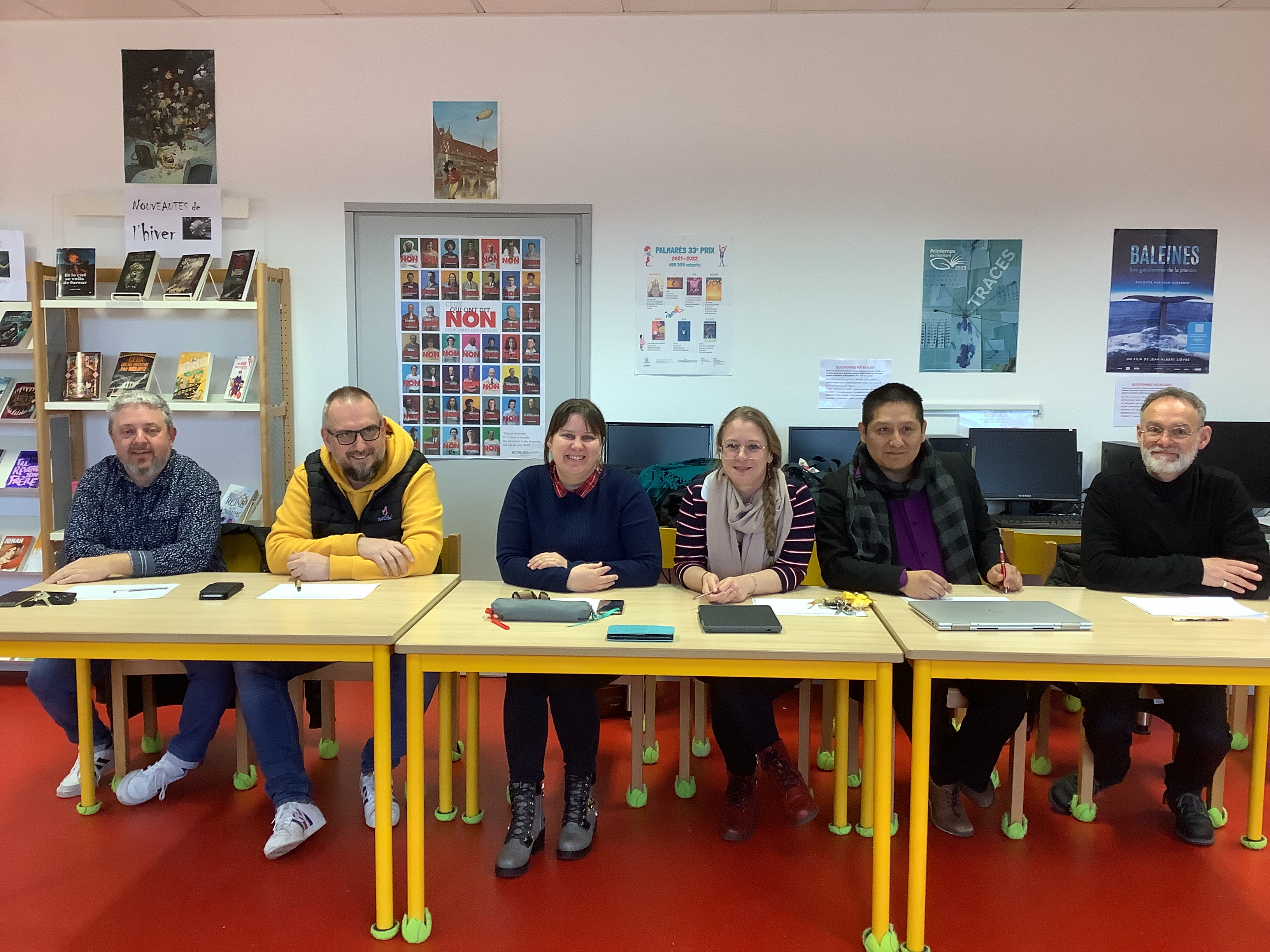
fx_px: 1137
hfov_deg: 58.4
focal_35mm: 31
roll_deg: +0.2
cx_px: 635
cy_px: 476
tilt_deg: -5.4
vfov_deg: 45.4
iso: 125
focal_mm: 3.3
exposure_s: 1/50
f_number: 2.4
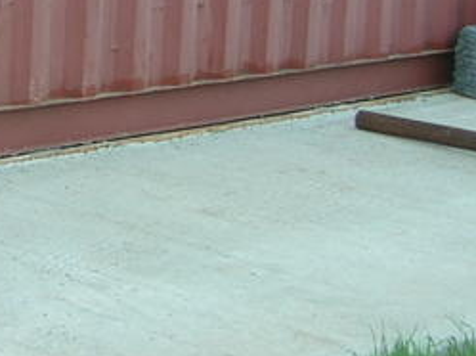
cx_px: -268
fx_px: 2087
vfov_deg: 9.6
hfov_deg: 12.3
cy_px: -114
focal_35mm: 152
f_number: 2.8
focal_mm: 6.9
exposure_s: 1/30
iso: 50
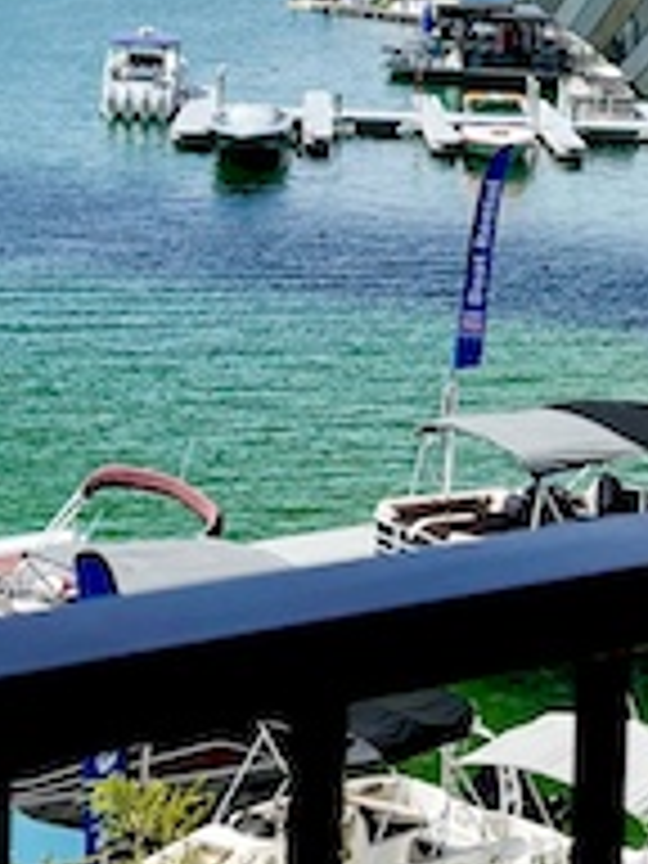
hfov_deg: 14.1
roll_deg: +0.2
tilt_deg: -0.1
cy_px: -117
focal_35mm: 104
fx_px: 2596
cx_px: 90
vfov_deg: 18.1
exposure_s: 1/4525
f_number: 1.6
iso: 32
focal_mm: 5.1
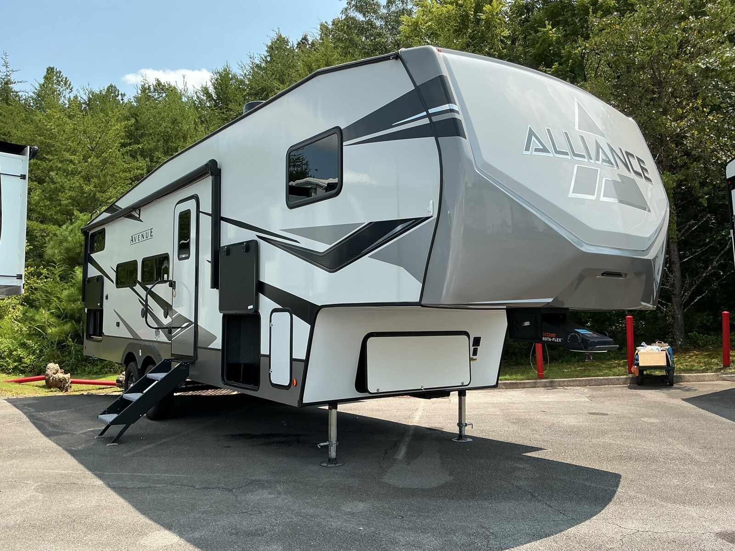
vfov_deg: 48.2
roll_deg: +2.1
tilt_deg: +1.5
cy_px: 276
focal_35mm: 29
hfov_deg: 61.7
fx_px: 616
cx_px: 368
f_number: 1.8
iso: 25
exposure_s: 1/1121
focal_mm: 3
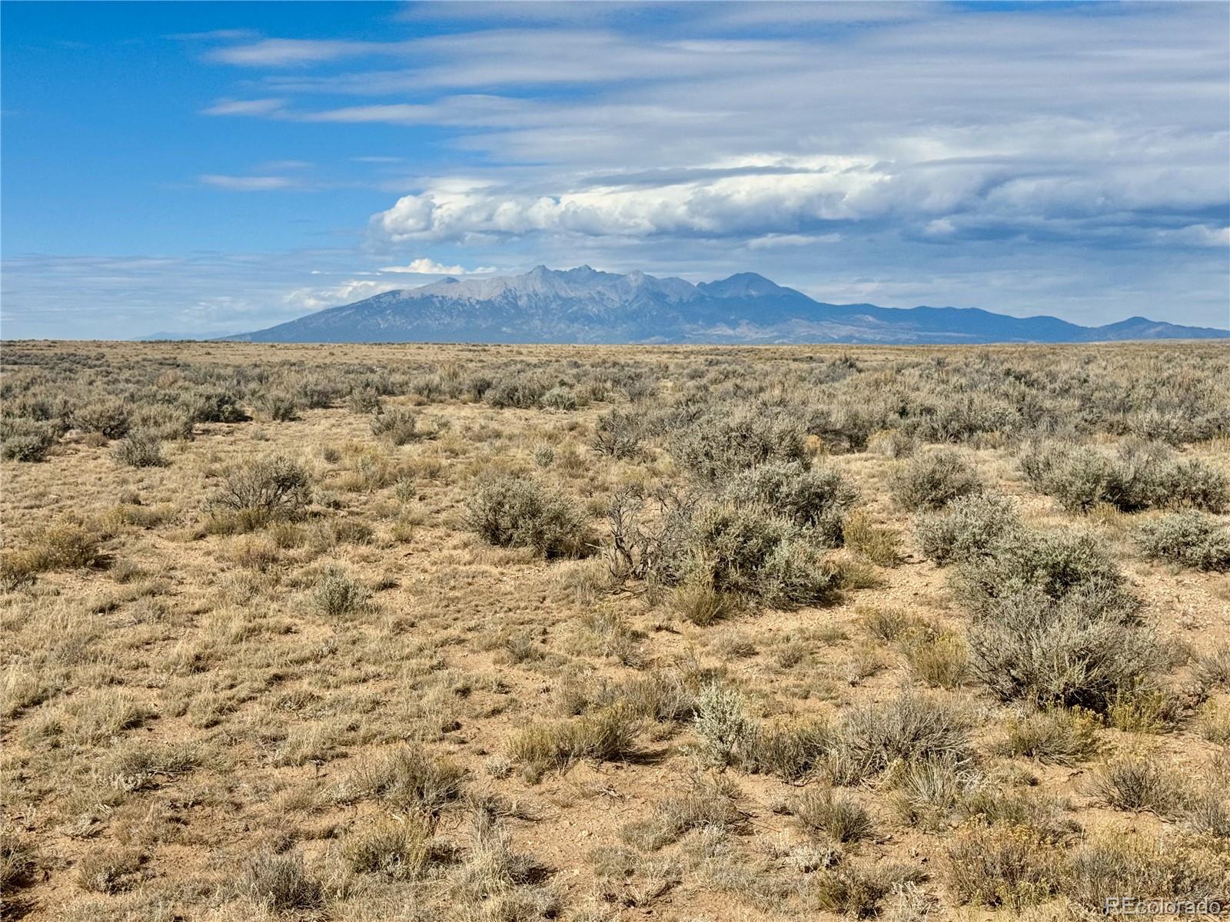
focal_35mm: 48
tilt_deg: -4.7
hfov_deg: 39.7
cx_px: 615
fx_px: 1706
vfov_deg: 30.3
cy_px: 461
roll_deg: -0.8
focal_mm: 6.76
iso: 80
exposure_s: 1/10526
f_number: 1.78
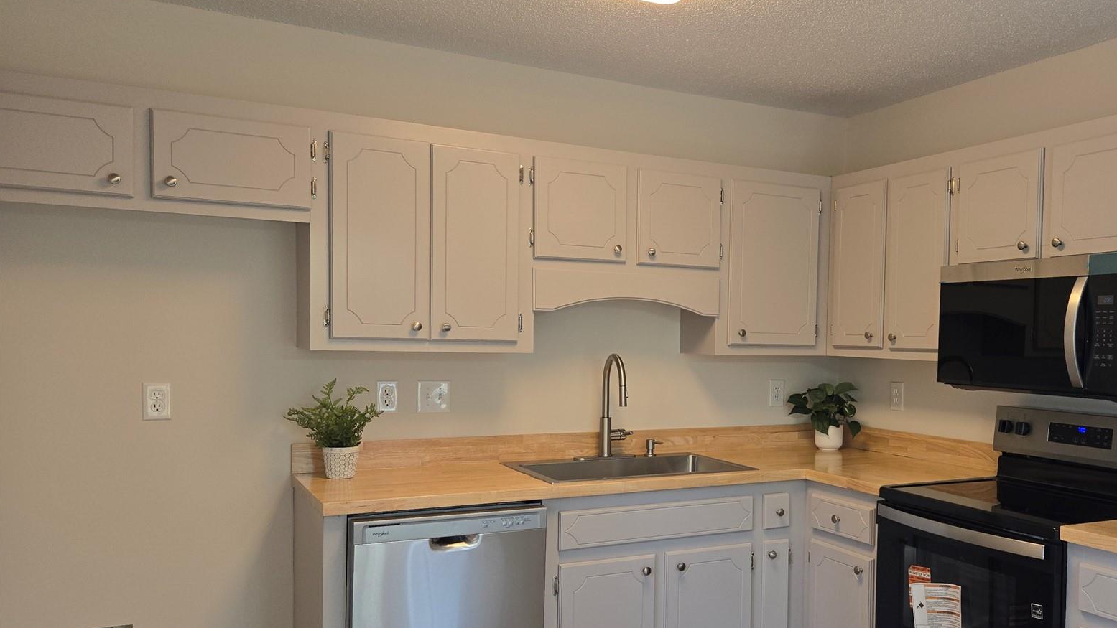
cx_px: 731
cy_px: 360
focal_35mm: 33
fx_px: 977
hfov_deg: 58.3
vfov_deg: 35.6
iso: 32
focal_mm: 5.4
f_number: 1.8
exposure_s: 1/60
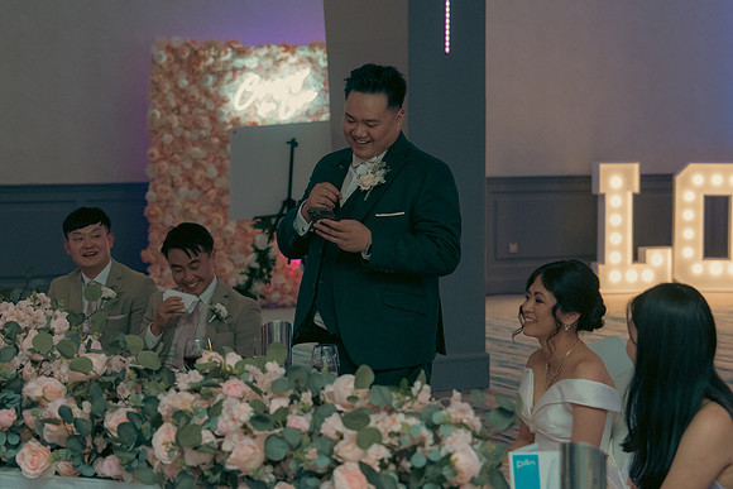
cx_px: 366
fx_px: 2138
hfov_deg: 19.5
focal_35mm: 105
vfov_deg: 13.0
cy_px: 244
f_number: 3.5
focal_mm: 70
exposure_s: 1/160
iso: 2500
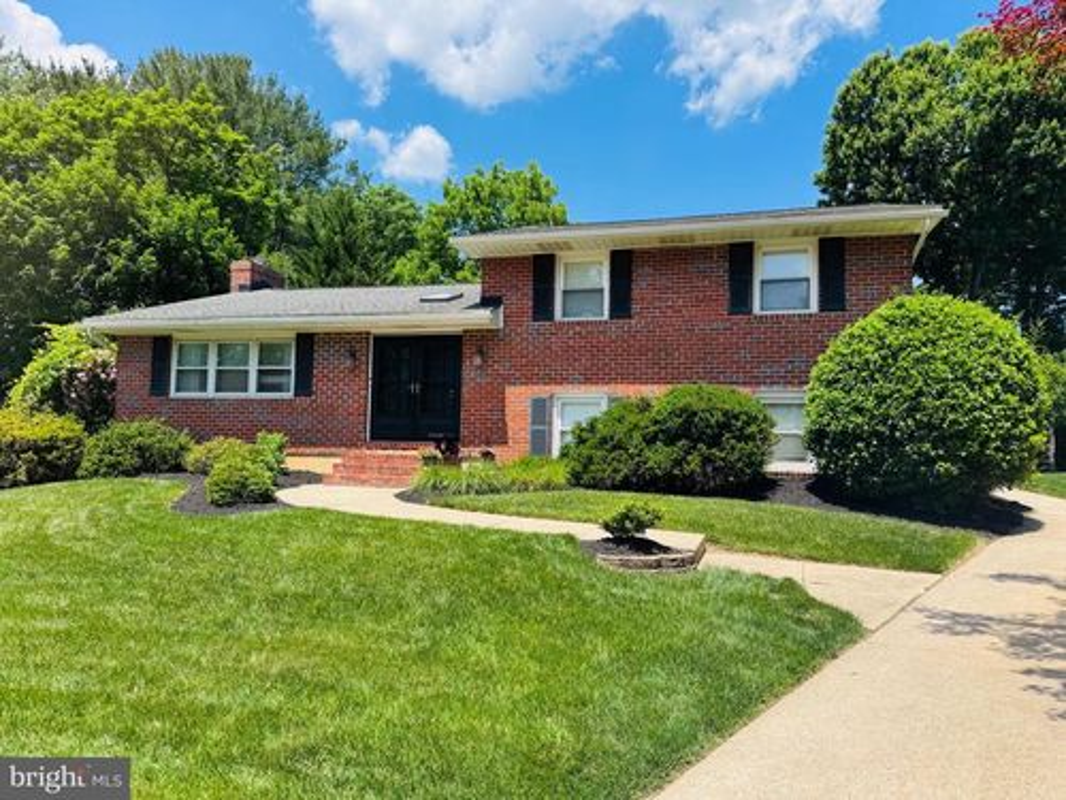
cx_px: 533
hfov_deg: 71.6
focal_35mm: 24
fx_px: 739
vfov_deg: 56.8
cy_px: 400
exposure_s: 1/2833
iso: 80
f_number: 1.78
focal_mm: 6.76
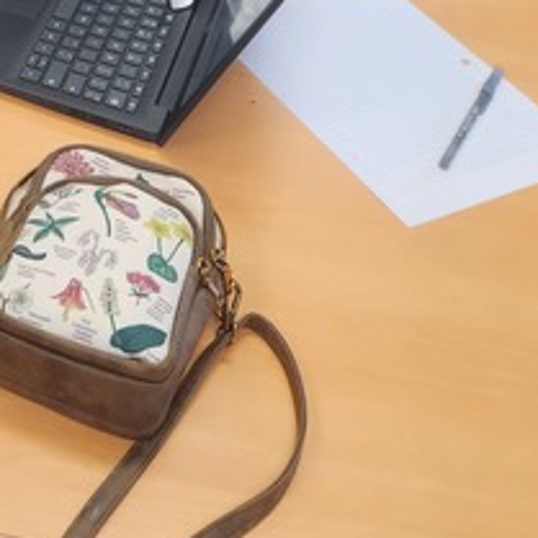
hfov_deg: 19.9
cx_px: -209
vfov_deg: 20.0
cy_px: -196
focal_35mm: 78
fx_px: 1372
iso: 125
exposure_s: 1/120
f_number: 1.8
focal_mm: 5.4
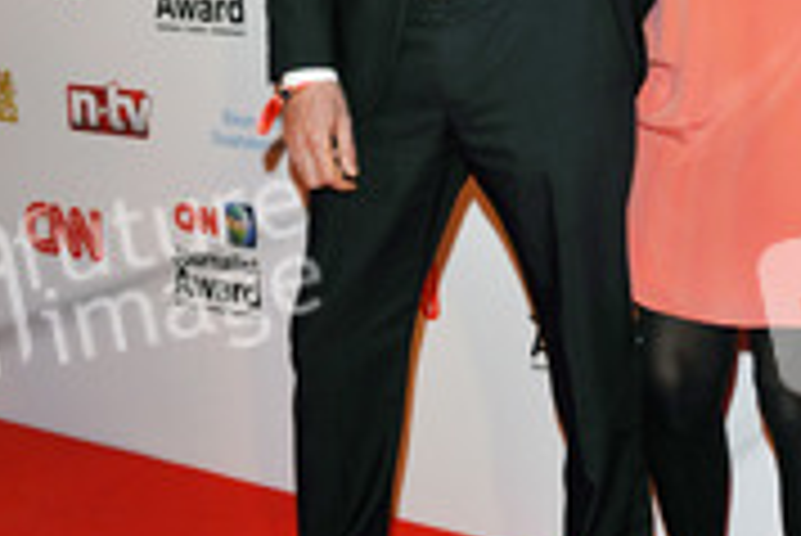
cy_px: 63
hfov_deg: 27.7
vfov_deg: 18.7
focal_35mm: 72
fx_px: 1603
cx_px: 583
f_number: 6.3
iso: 800
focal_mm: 32
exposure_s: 1/250
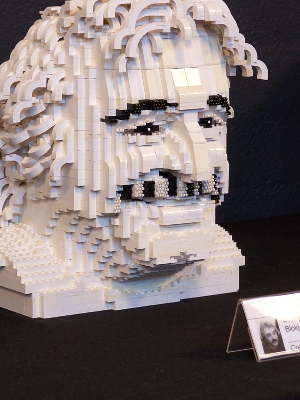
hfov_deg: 9.1
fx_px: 1884
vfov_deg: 12.1
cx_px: 115
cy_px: 160
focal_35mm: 163
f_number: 3.2
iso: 80
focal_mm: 21.2
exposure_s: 1/3
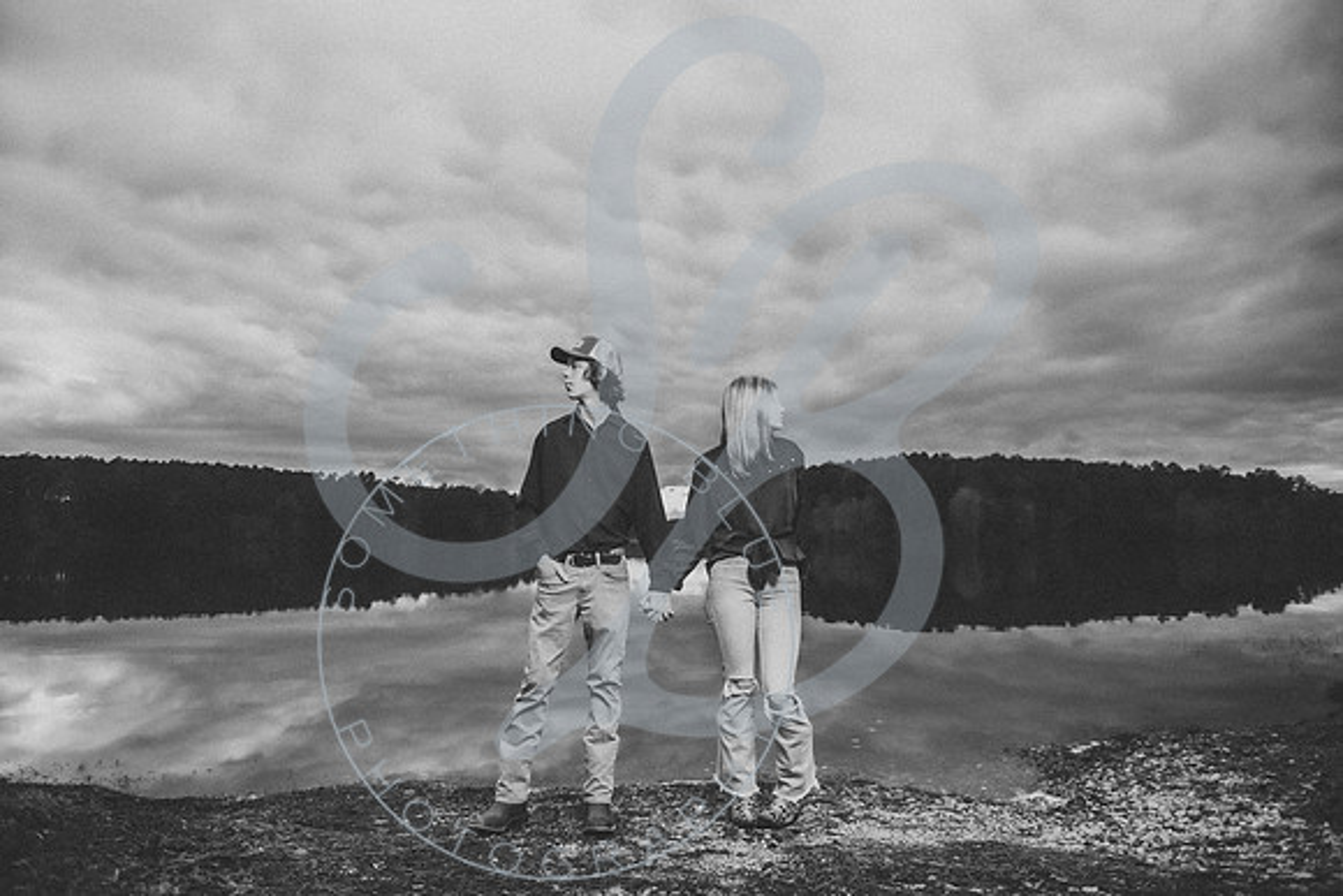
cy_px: 448
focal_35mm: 25
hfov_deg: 72.2
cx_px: 672
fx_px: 921
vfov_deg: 51.9
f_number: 2.8
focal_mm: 24
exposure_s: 1/250
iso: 100
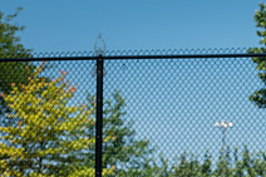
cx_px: 341
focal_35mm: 252
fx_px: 1861
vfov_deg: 5.4
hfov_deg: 8.1
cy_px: 237
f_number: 5
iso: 200
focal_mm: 92
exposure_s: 1/1600
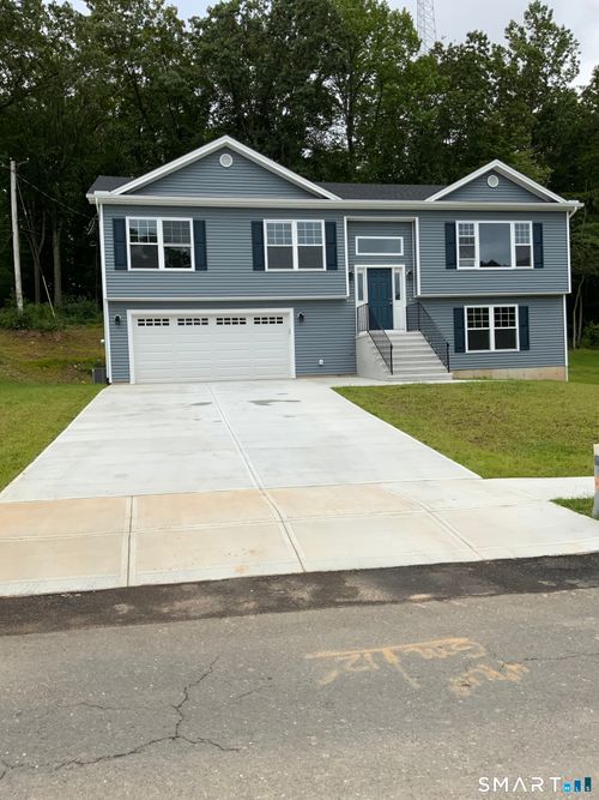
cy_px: 400
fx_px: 669
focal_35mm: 29
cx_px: 300
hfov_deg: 48.2
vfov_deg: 61.7
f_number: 1.8
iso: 16
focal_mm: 3
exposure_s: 1/749
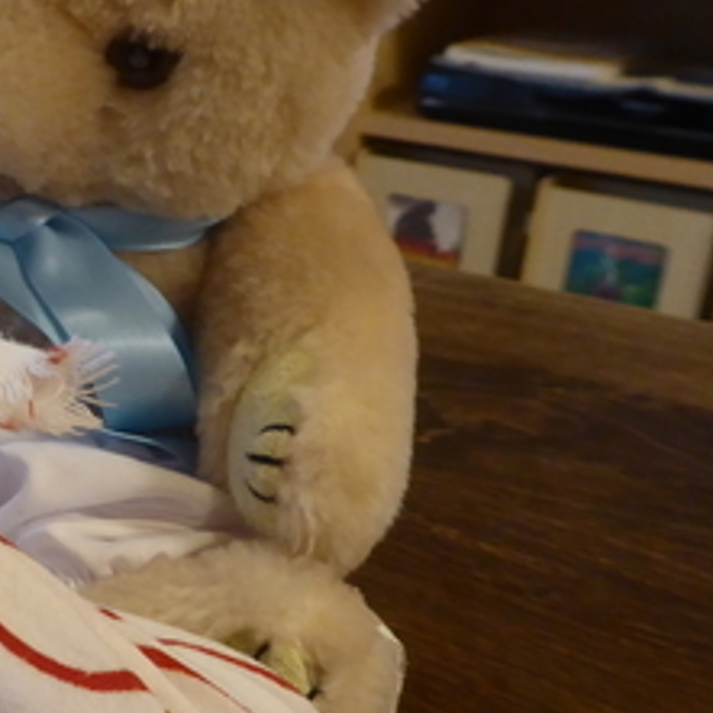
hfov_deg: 25.9
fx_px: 1398
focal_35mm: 60
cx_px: -119
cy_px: 390
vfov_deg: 28.6
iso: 400
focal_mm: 4.3
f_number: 3.3
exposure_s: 1/13
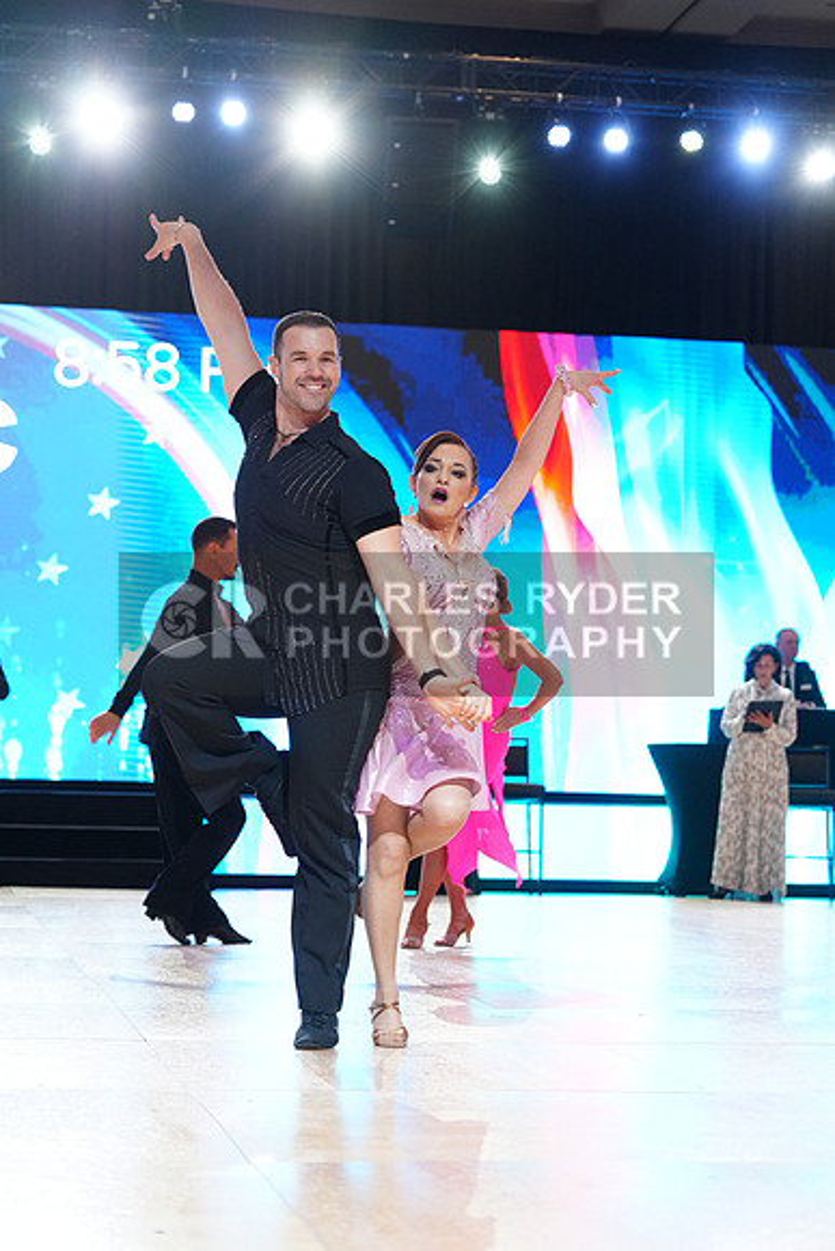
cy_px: 626
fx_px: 2677
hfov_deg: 17.7
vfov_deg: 26.3
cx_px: 418
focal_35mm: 77
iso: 2500
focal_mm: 77
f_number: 4
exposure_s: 1/250
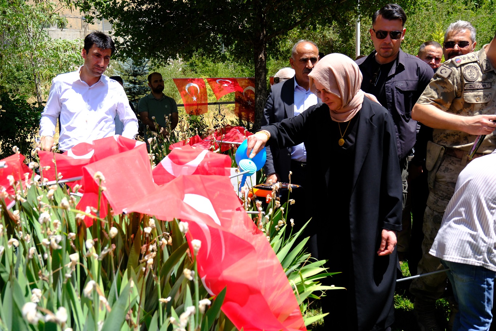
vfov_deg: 43.6
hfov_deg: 61.9
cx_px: 248
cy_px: 166
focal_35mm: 30
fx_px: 413
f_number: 4.5
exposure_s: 1/1600
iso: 640
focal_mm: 20.2
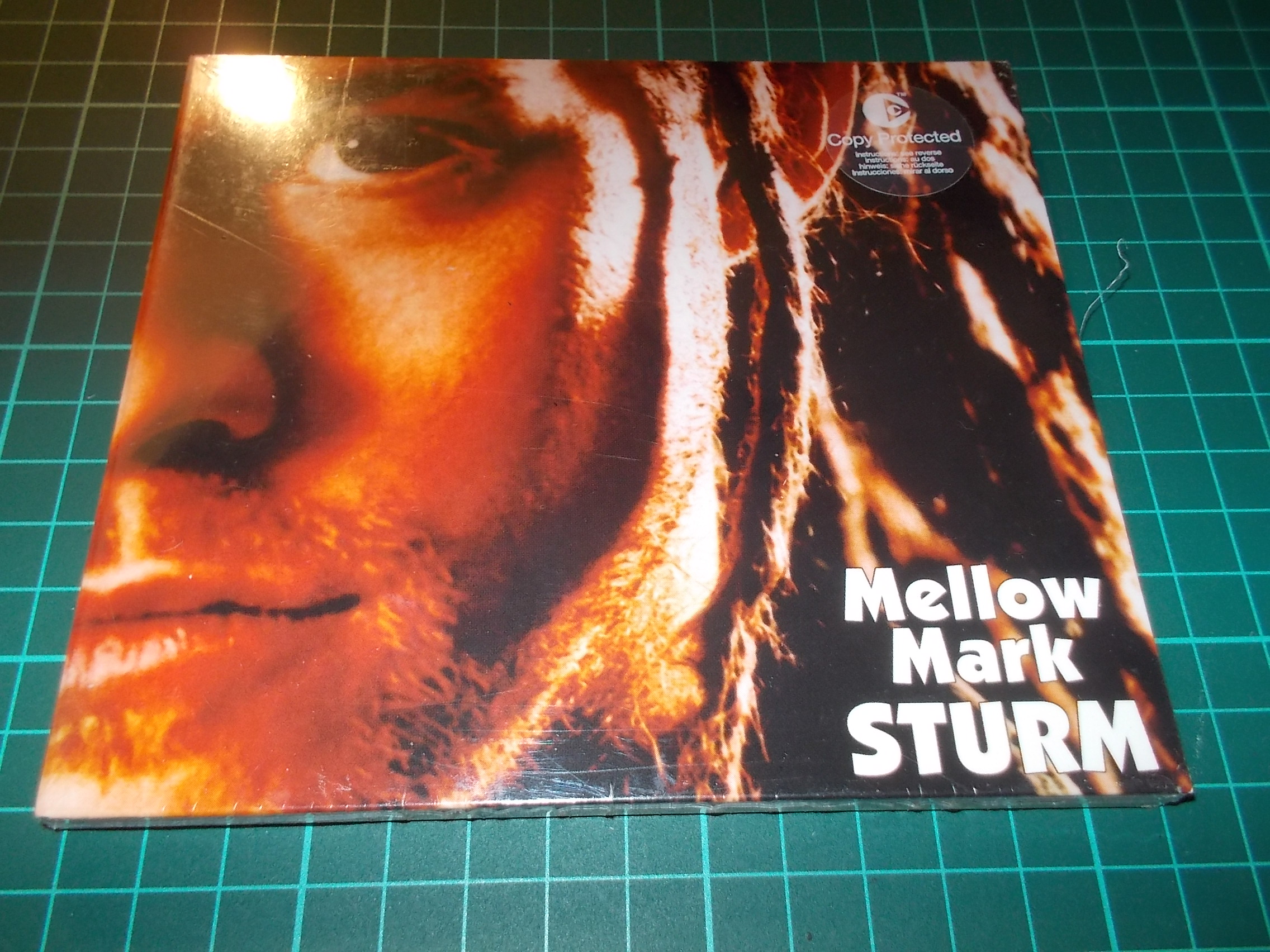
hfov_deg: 61.7
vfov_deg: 48.2
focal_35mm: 29
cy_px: 476
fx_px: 1064
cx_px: 635
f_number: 3.3
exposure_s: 1/30
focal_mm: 4.1
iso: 200
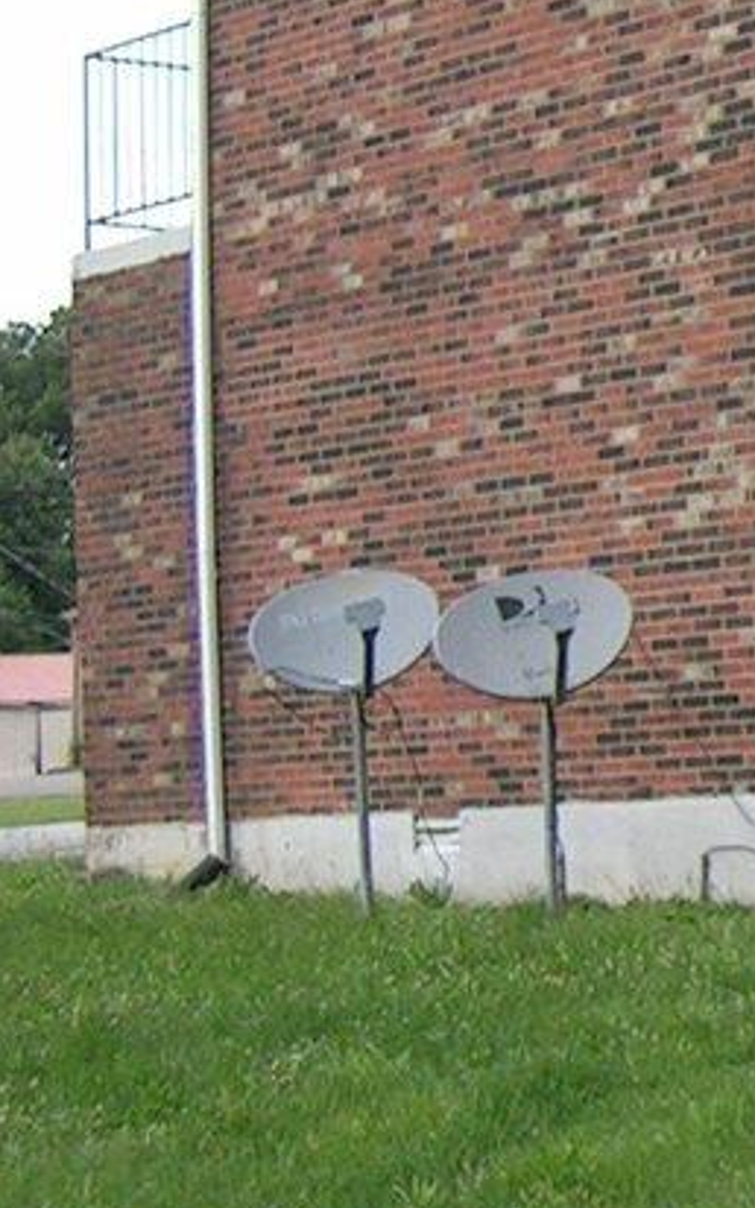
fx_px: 3787
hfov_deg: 10.2
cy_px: 453
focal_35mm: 115
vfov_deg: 18.1
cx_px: 1677
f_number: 2.8
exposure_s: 1/224
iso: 50
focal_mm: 5.4
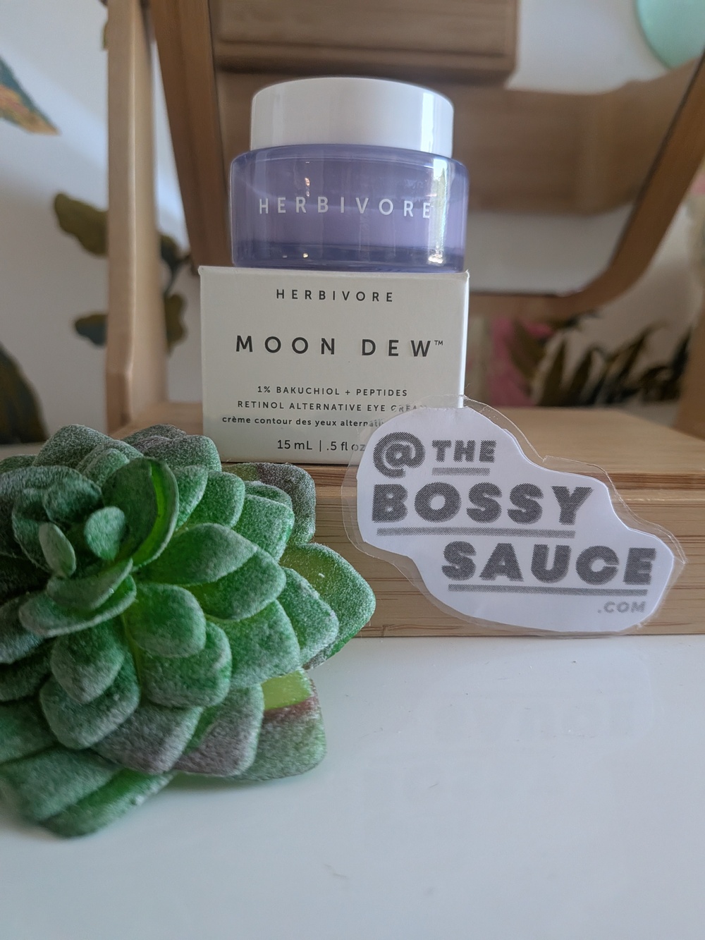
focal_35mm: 24
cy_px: 470
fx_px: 652
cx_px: 352
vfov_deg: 71.6
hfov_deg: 56.8
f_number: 1.7
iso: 29
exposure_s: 1/60
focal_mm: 4.53
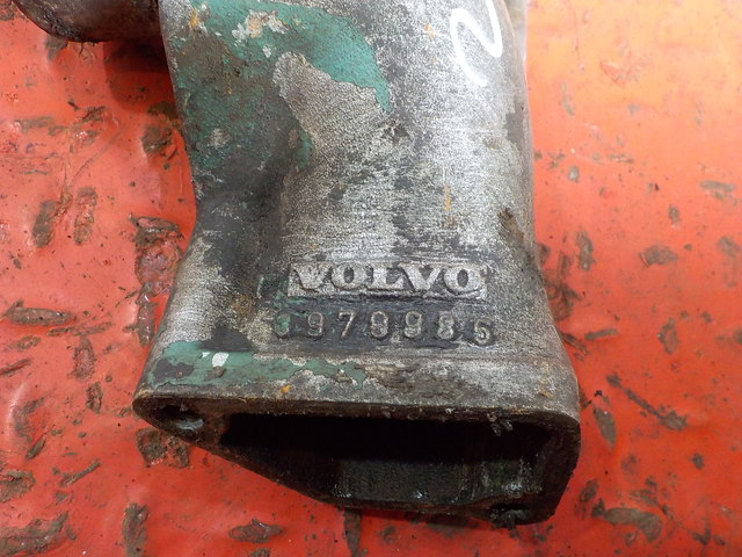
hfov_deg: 60.0
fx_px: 643
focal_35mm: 30
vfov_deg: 46.8
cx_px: 371
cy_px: 278
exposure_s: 1/30
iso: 280
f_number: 3.3
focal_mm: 4.1
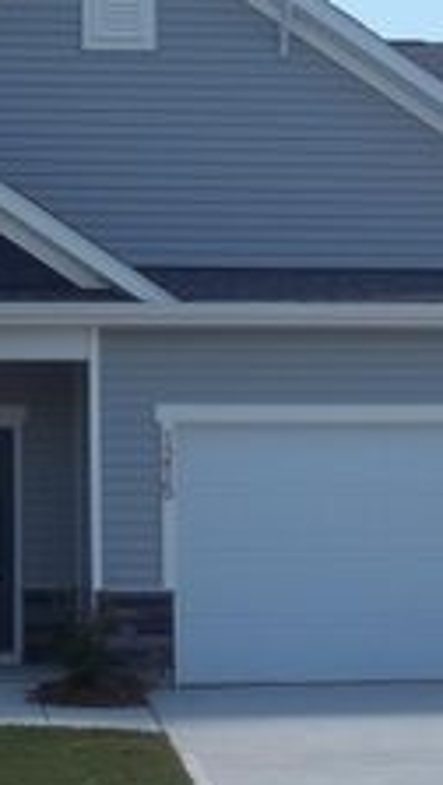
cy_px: 452
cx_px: 116
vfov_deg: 27.1
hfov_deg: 15.5
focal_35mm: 78
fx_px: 1623
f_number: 8.8
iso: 64
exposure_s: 1/125
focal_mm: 5.7
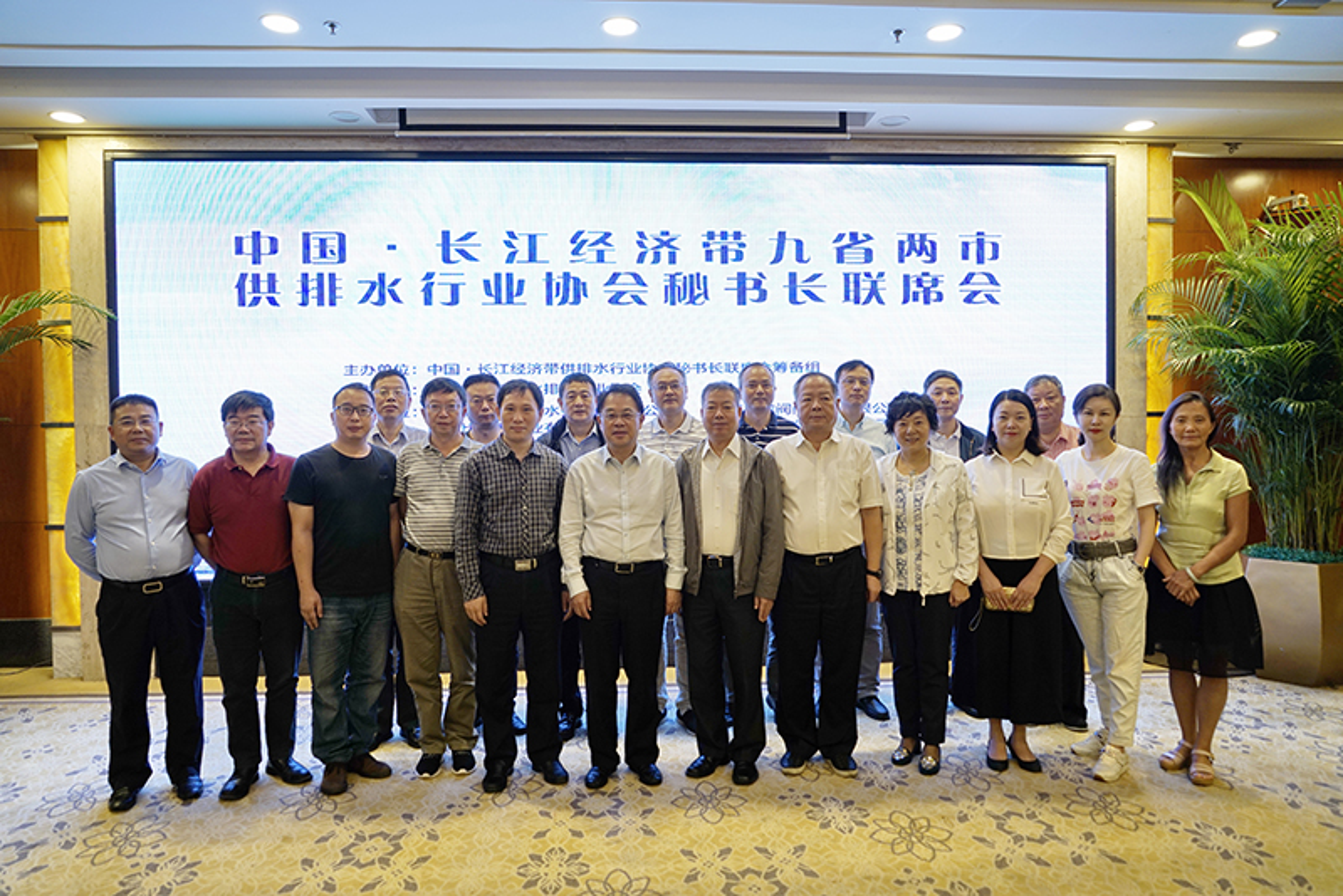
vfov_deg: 53.2
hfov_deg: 73.7
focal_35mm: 24
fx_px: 896
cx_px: 672
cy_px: 448
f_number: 4
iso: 400
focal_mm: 24
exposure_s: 1/60
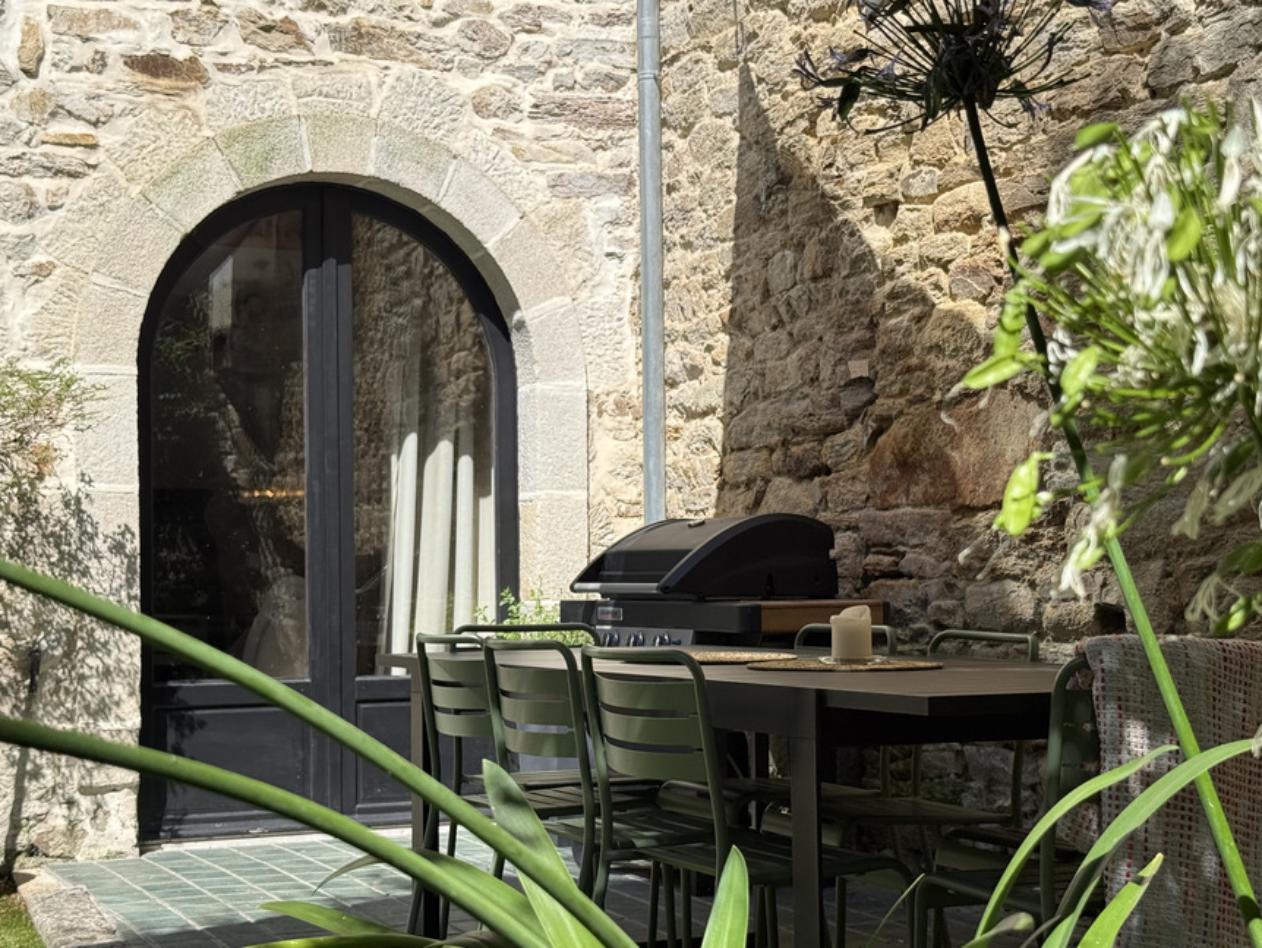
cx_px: 589
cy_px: 533
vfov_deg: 25.7
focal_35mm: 57
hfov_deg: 33.8
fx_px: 2079
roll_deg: +1.0
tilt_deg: +0.8
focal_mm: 6.76
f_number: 1.78
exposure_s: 1/2208
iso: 100
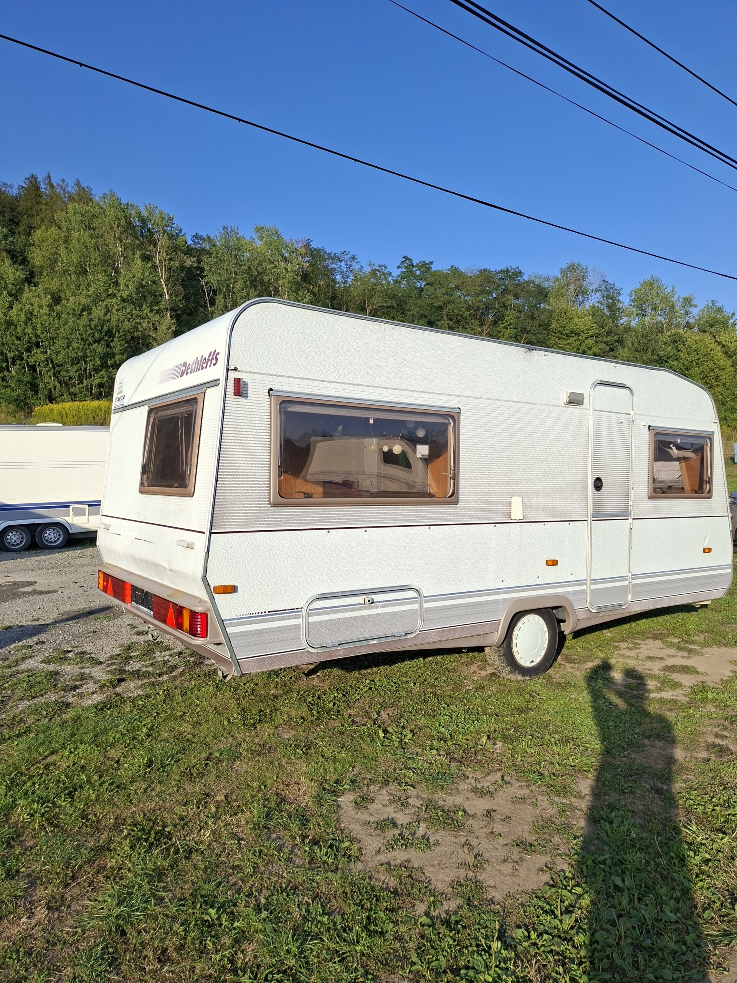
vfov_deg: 73.9
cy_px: 492
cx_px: 368
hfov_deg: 58.9
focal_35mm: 23
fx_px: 653
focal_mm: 5.54
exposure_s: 1/1425
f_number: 1.8
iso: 40
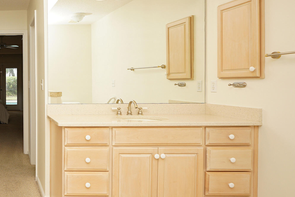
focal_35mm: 33
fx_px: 270
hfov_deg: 47.4
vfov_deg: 39.9
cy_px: 88
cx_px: -1
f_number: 4
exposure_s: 1/60
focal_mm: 10
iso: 100
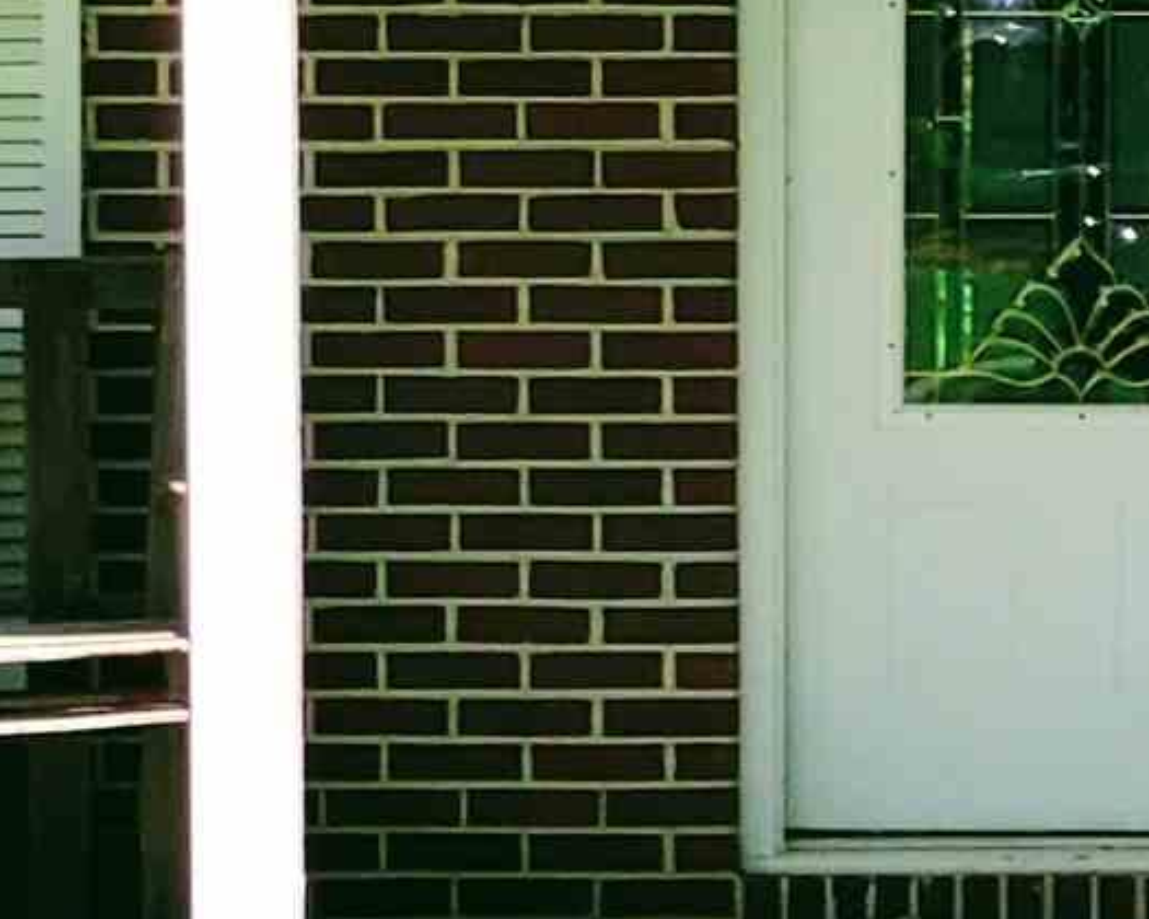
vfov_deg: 5.2
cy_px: 729
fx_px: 10100
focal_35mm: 297
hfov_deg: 6.5
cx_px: 1079
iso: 50
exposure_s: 1/900
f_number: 1.8
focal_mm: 5.58
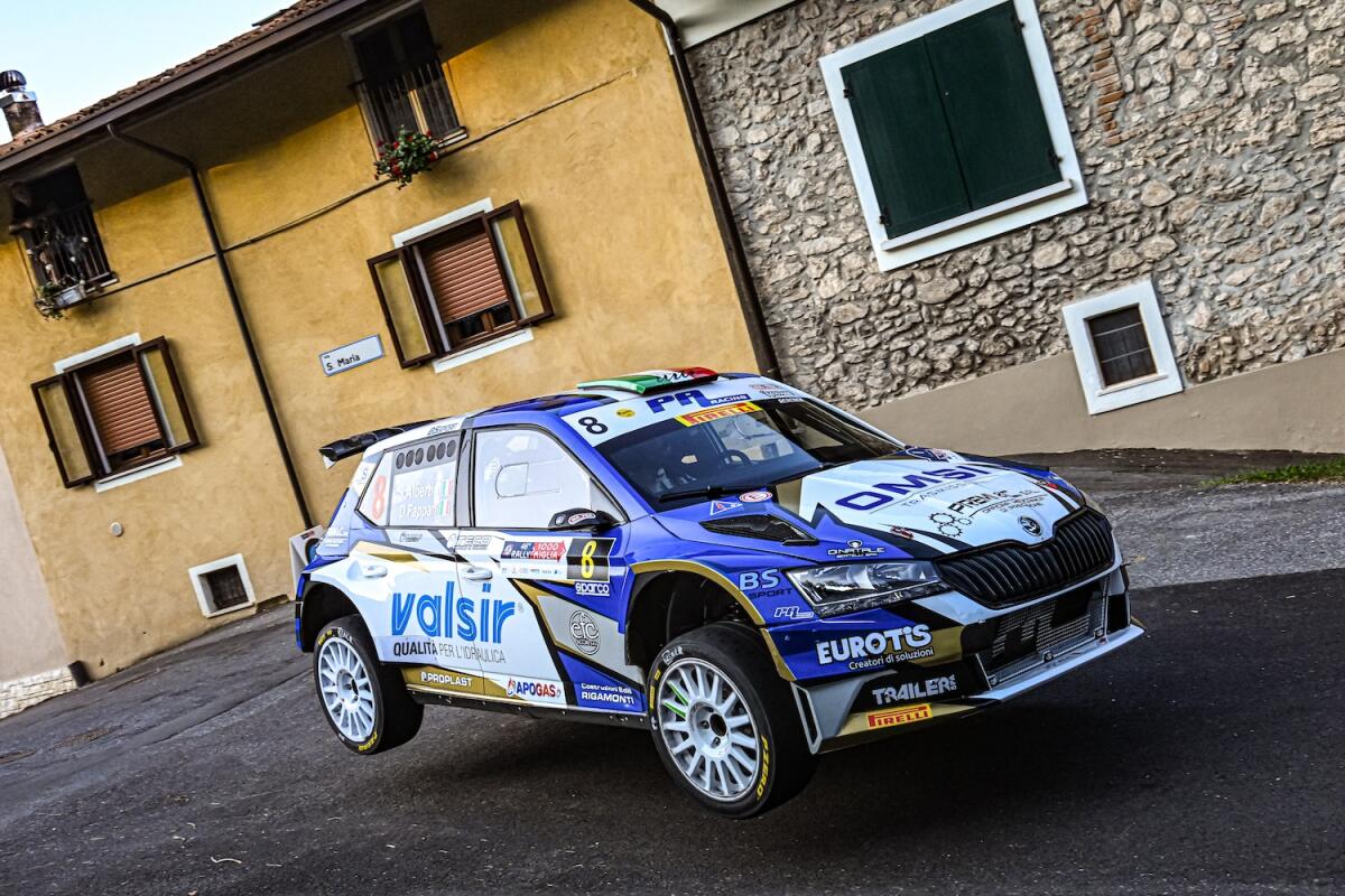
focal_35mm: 34
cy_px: 448
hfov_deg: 55.8
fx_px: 1270
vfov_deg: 38.9
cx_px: 672
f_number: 5.6
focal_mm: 34
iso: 1600
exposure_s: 1/2500
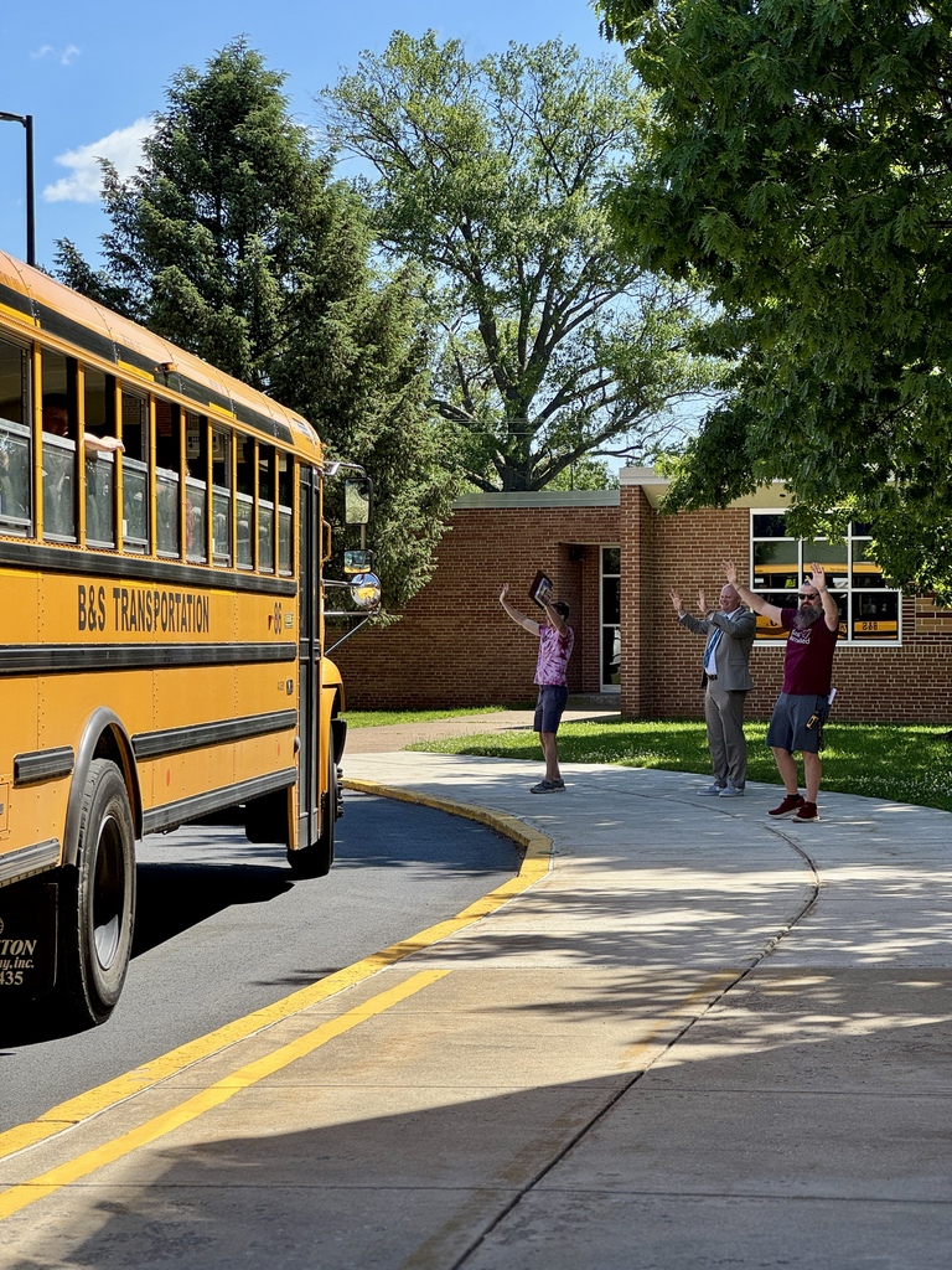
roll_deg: +1.3
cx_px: 476
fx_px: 2824
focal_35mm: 77
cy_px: 635
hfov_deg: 19.1
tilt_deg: +0.8
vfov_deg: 25.3
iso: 25
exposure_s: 1/234
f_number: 2.8
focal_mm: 9
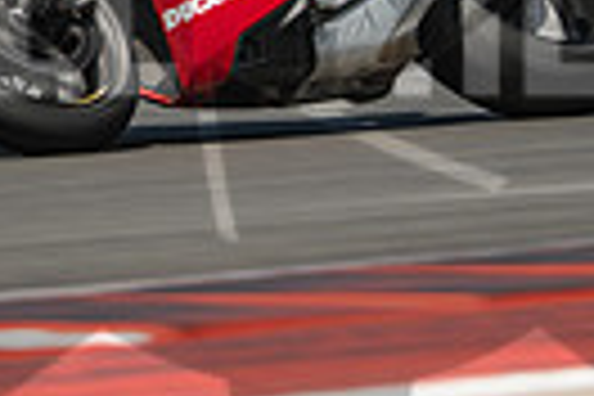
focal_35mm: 1322
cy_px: -20
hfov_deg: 1.6
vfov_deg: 1.0
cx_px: 320
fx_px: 21811
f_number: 2
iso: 160
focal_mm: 200
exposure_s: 1/250
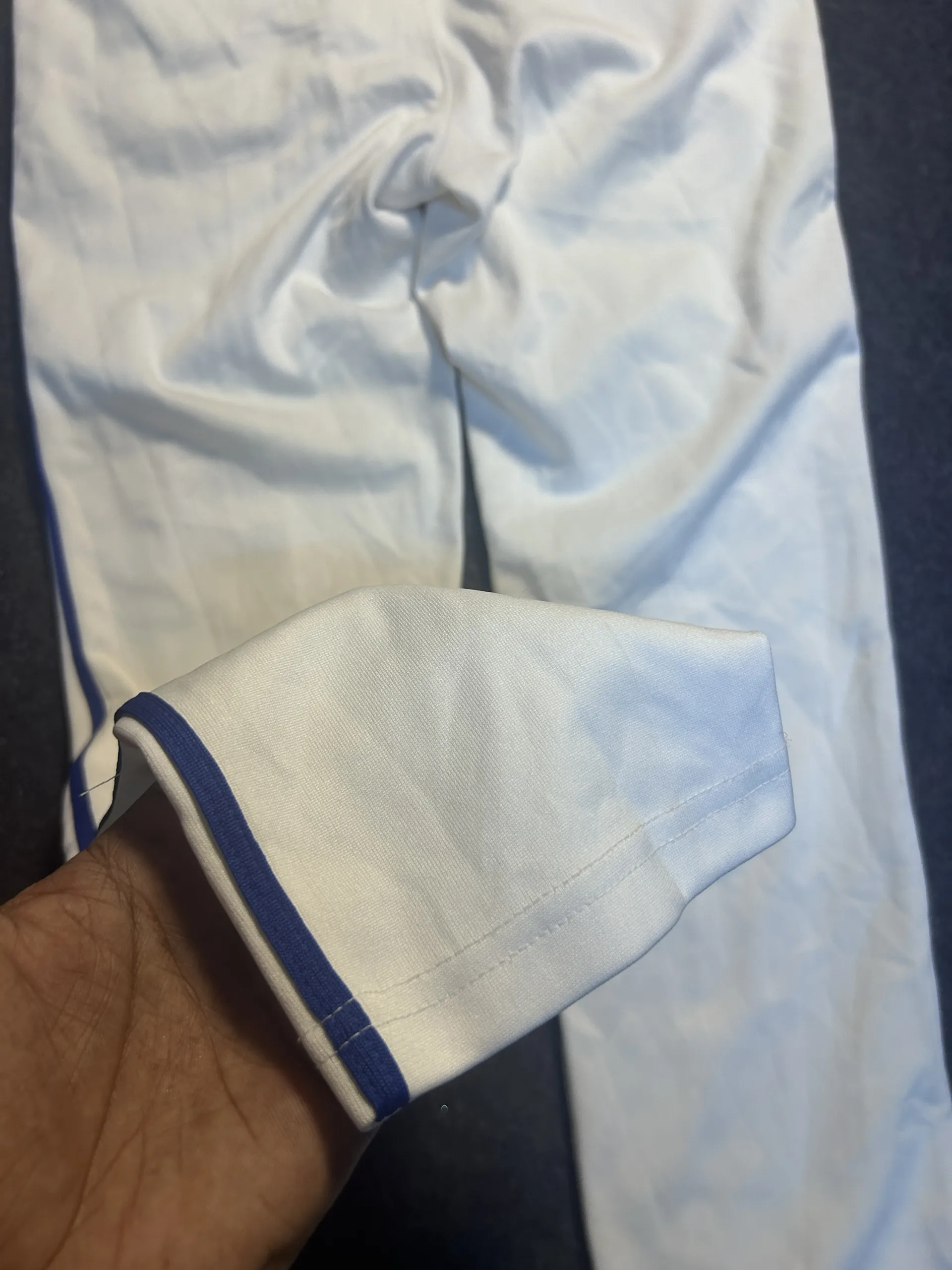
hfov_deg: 53.1
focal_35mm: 26
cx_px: 476
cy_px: 635
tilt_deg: -52.5
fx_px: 953
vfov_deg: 67.3
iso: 100
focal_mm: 5.7
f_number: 1.5
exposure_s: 1/100
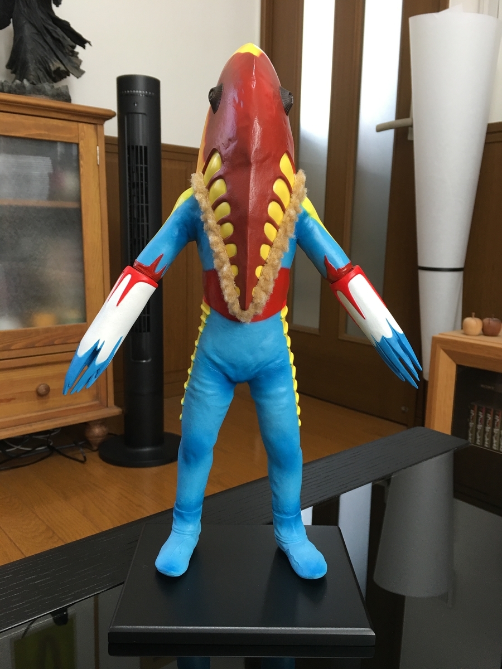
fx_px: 561
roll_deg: -0.4
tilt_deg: -10.1
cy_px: 334
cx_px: 251
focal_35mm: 29
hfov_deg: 48.2
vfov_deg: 61.7
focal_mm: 4.15
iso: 40
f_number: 2.2
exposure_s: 1/30
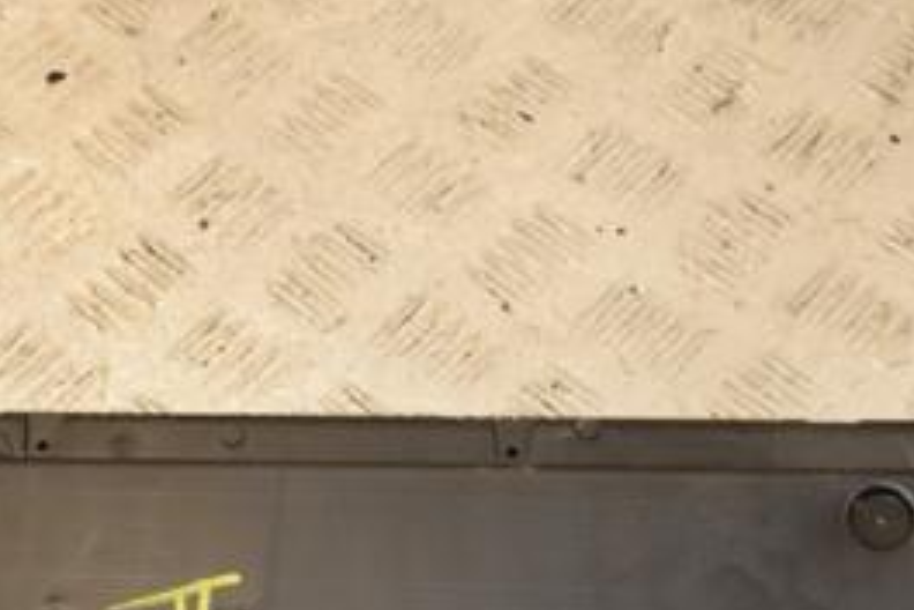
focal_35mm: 85
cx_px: 305
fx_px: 2161
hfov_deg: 23.8
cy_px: 607
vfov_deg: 15.8
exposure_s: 1/200
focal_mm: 25
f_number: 9
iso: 800
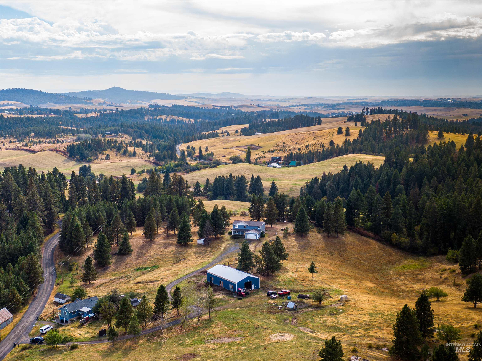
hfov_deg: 39.7
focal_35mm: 48
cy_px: 180
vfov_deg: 30.2
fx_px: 668
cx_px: 241
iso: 100
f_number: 3.8
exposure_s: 1/500
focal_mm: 8.6
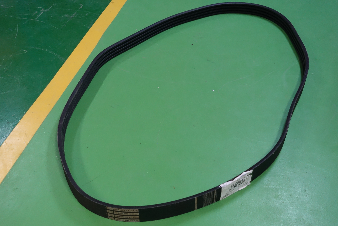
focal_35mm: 40
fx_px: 376
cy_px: 113
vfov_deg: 33.4
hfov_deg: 48.5
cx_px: 169
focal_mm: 14.5
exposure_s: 1/30
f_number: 2.8
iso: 800
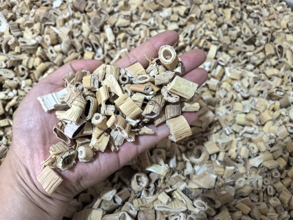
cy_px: 110
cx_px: 146
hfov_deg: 65.3
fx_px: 229
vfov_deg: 51.4
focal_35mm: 27
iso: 400
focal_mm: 6.35
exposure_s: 1/100
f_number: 2
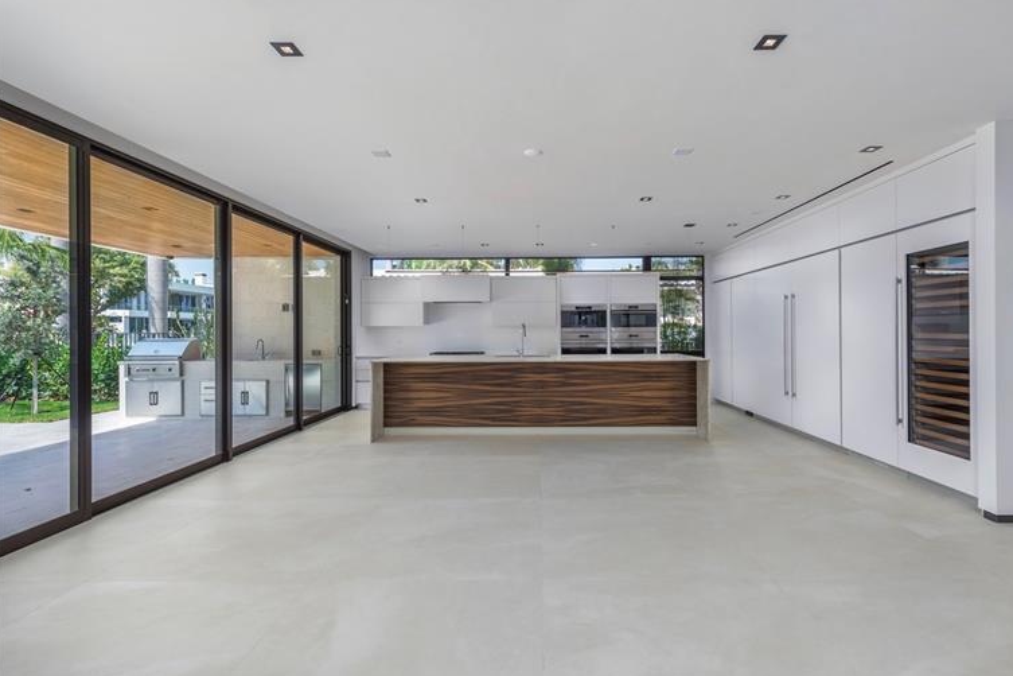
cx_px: 533
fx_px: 478
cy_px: 329
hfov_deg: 93.2
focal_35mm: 17
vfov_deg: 70.4
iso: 250
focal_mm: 16
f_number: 8
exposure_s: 1/200
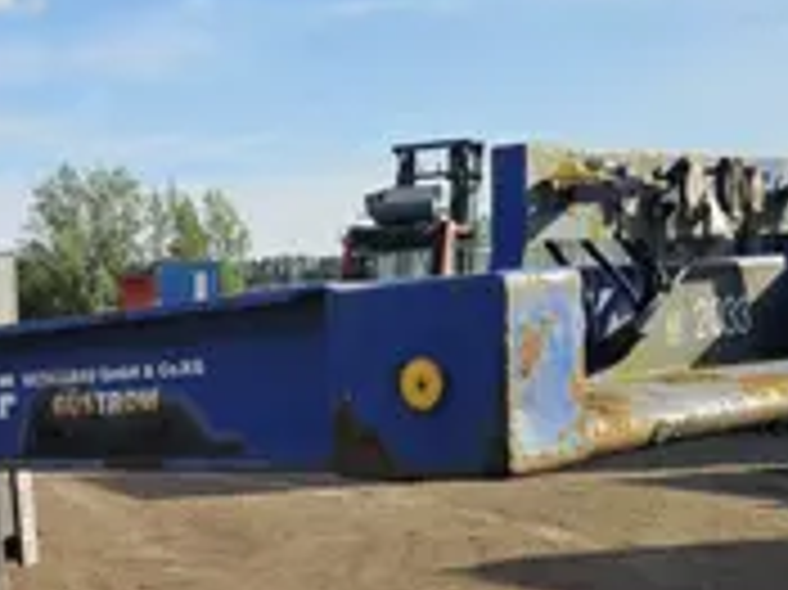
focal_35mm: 63
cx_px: -18
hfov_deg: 28.6
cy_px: 545
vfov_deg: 22.6
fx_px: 1433
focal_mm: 6.3
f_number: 1.7
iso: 10
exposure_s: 1/519
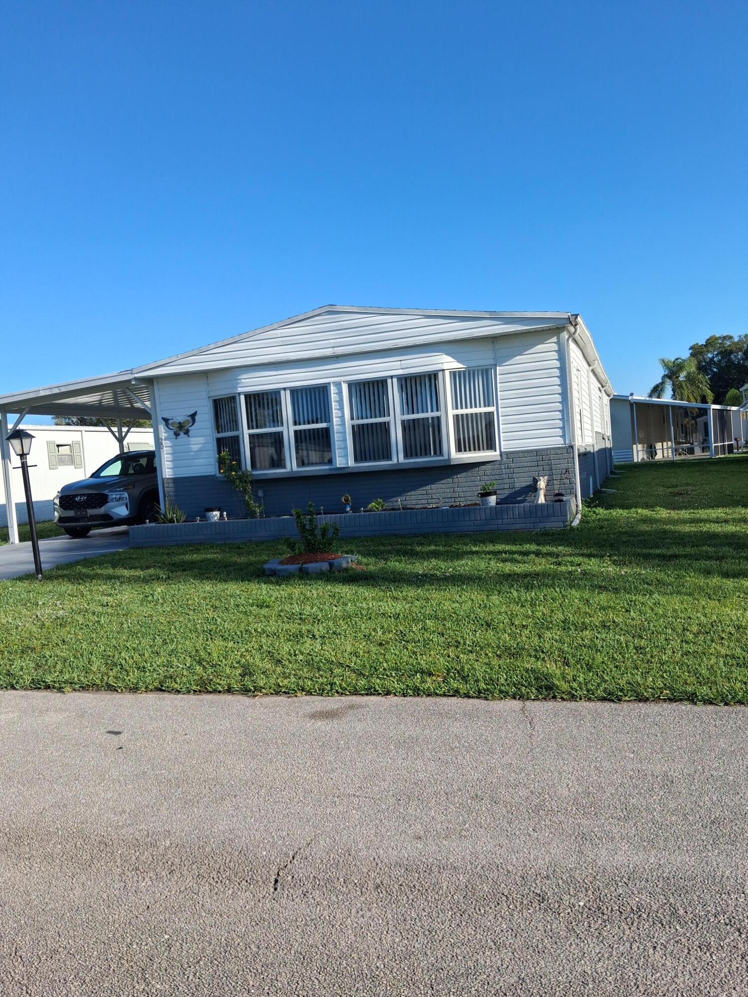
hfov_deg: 51.4
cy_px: 498
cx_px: 374
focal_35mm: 27
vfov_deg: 65.3
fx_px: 778
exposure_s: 1/436
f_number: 1.8
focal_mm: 4
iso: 25
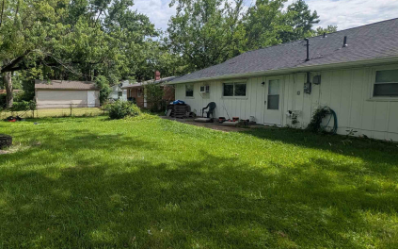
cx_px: 139
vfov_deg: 59.6
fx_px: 217
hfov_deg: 82.7
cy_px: 119
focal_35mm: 20
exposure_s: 1/2242
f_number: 1.95
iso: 37
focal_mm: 2.23
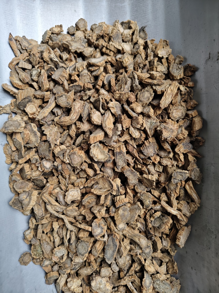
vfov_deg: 73.9
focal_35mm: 23
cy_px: 146
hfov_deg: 58.9
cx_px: 110
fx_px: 194
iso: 185
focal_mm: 5.56
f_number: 1.88
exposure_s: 1/100
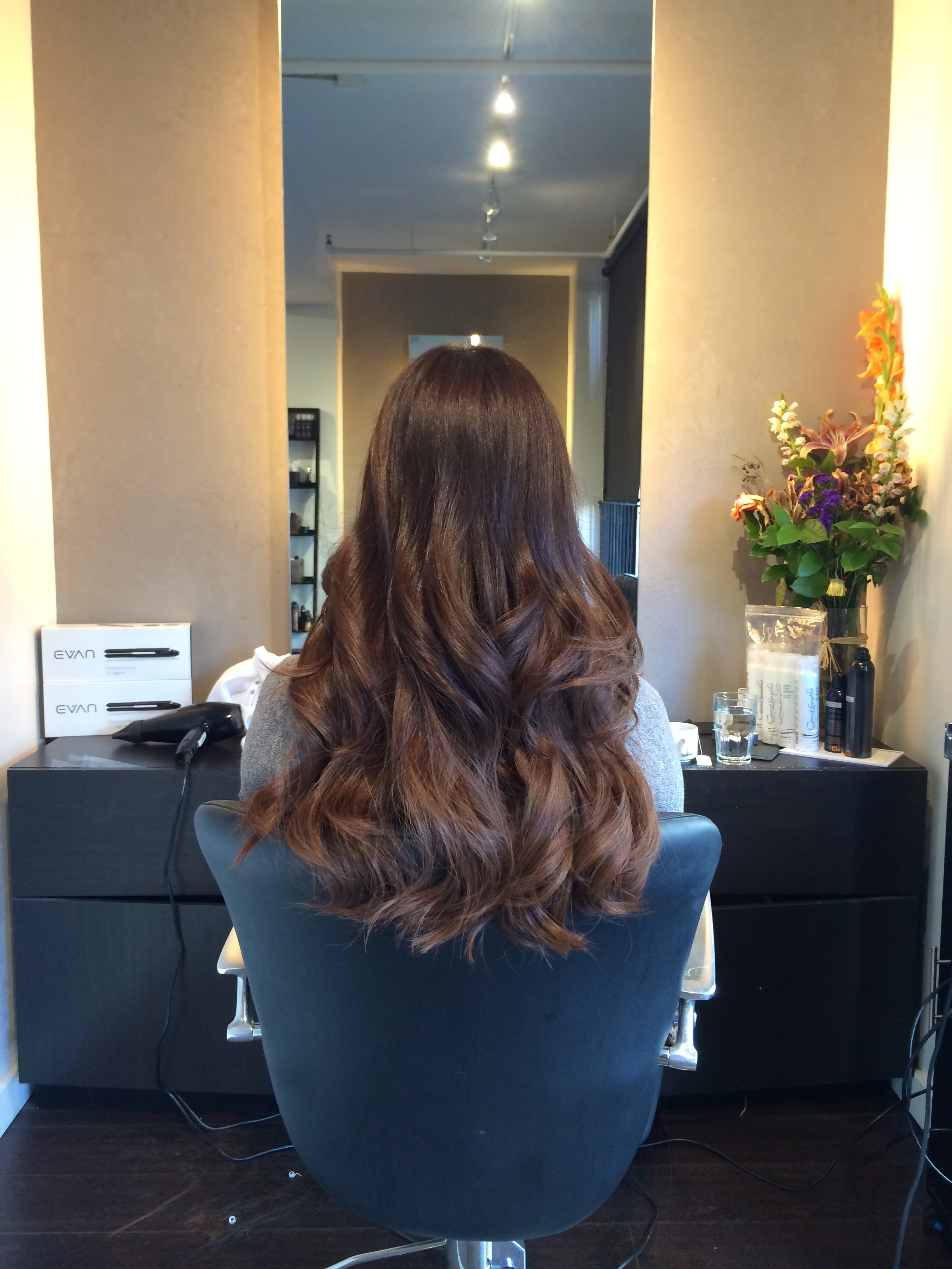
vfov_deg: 60.0
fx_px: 1100
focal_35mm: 30
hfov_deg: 46.8
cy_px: 634
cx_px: 476
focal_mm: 4.12
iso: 125
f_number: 2.2
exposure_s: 1/30
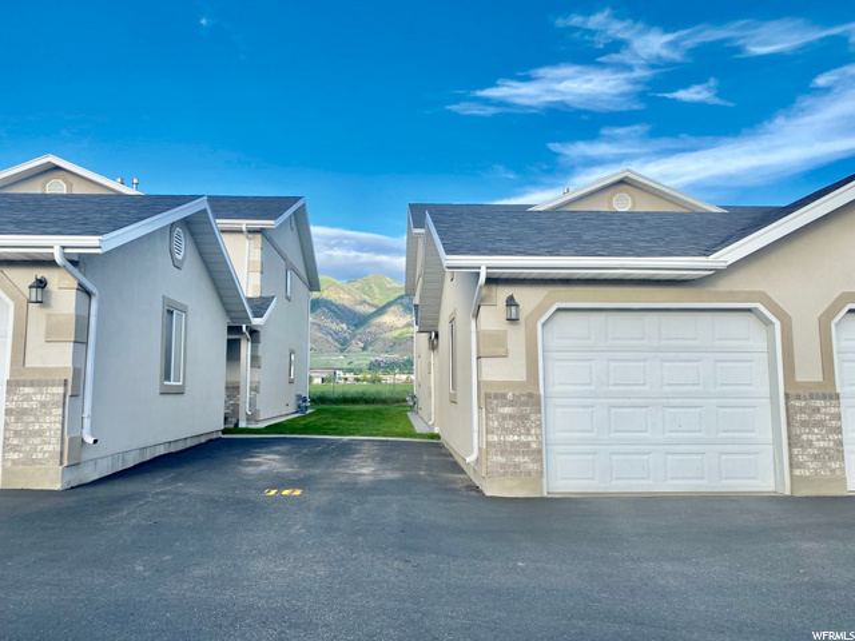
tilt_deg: +5.5
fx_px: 642
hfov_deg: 67.3
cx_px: 428
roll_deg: -1.5
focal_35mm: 26
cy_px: 320
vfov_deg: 53.1
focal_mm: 4.25
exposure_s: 1/431
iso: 32
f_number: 1.8
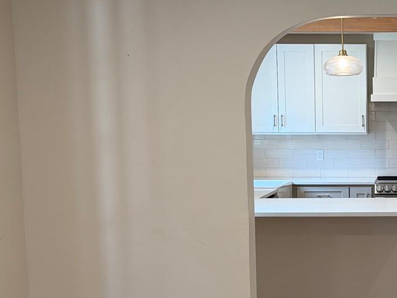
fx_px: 814
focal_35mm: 71
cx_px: 402
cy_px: 208
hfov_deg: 25.9
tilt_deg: -5.9
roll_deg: +0.1
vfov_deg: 20.6
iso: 160
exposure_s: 1/120
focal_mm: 6.76
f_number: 1.78
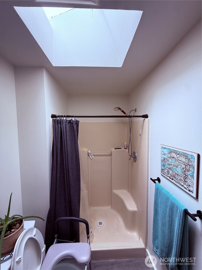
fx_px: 109
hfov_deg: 85.7
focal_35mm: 14
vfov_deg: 102.1
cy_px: 135
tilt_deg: -3.1
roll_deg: +0.8
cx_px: 101
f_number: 2.2
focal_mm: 2.22
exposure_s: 1/99
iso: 64
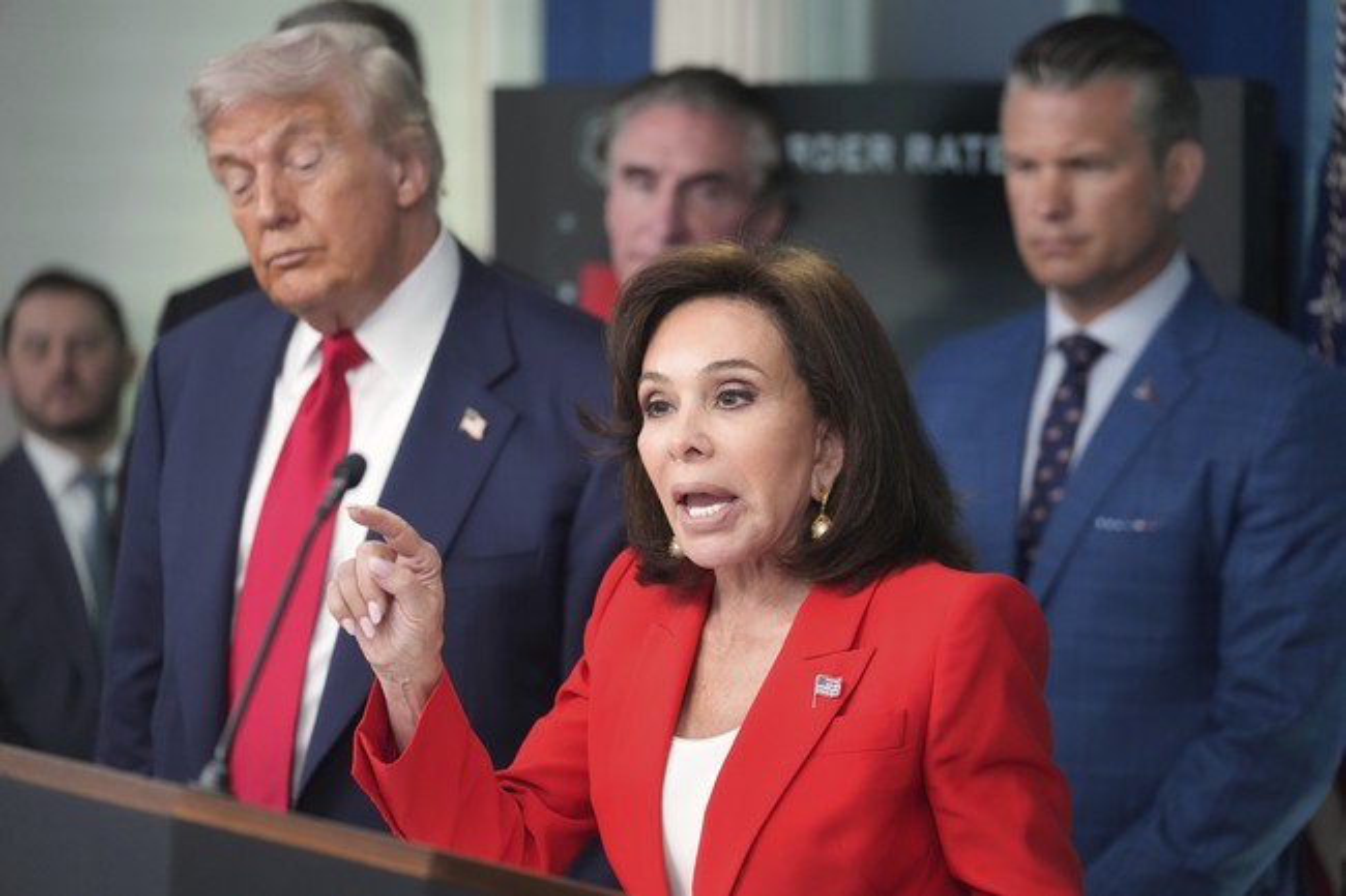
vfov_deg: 11.5
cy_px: 448
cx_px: 673
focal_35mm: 119
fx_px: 4448
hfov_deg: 17.2
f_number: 2.8
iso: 3200
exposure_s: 1/800
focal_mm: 119
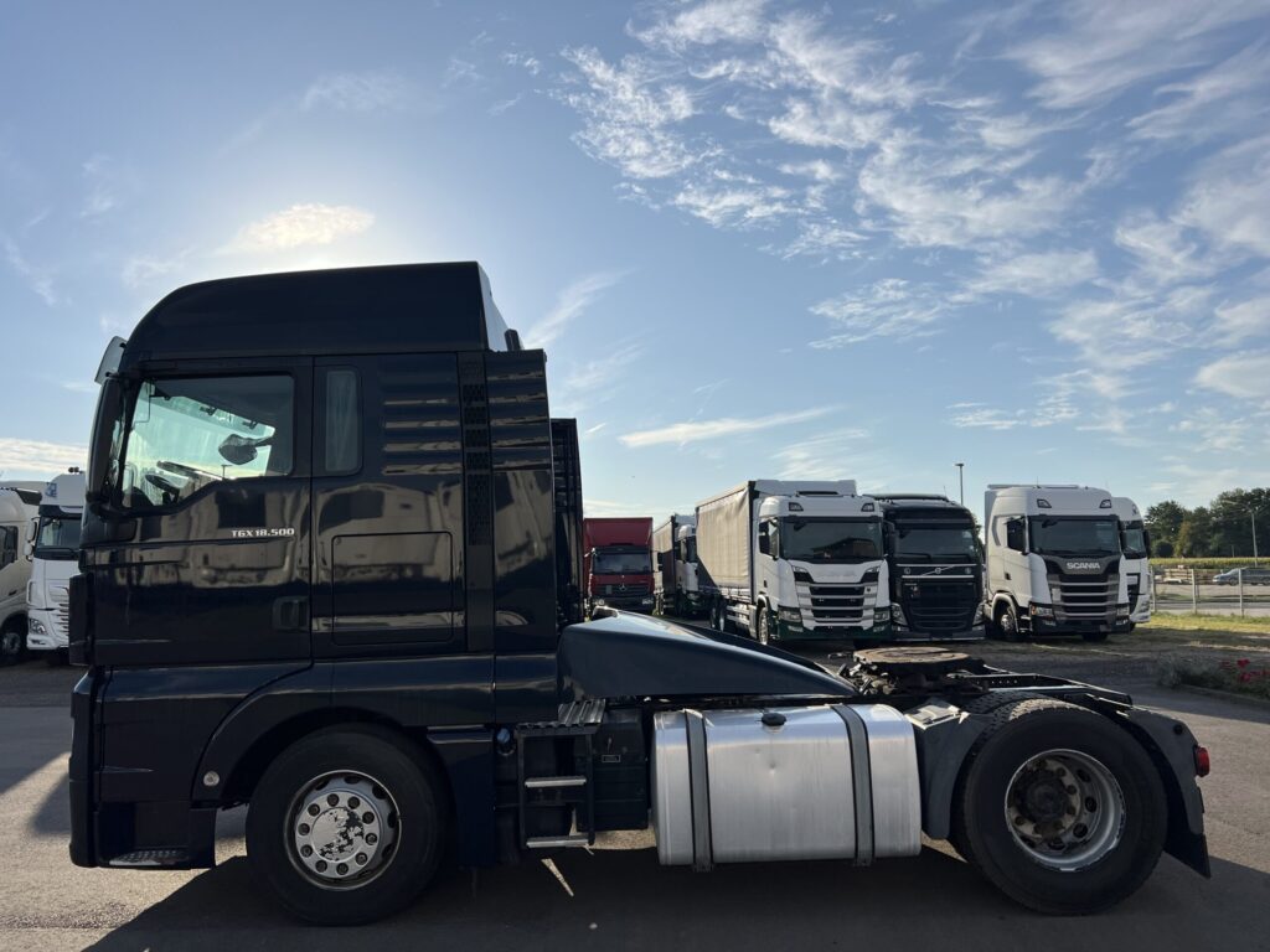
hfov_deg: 67.3
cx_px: 635
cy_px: 476
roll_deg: +0.4
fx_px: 954
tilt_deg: +4.2
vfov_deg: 53.1
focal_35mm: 26
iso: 50
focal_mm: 5.7
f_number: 1.5
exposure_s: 1/7463
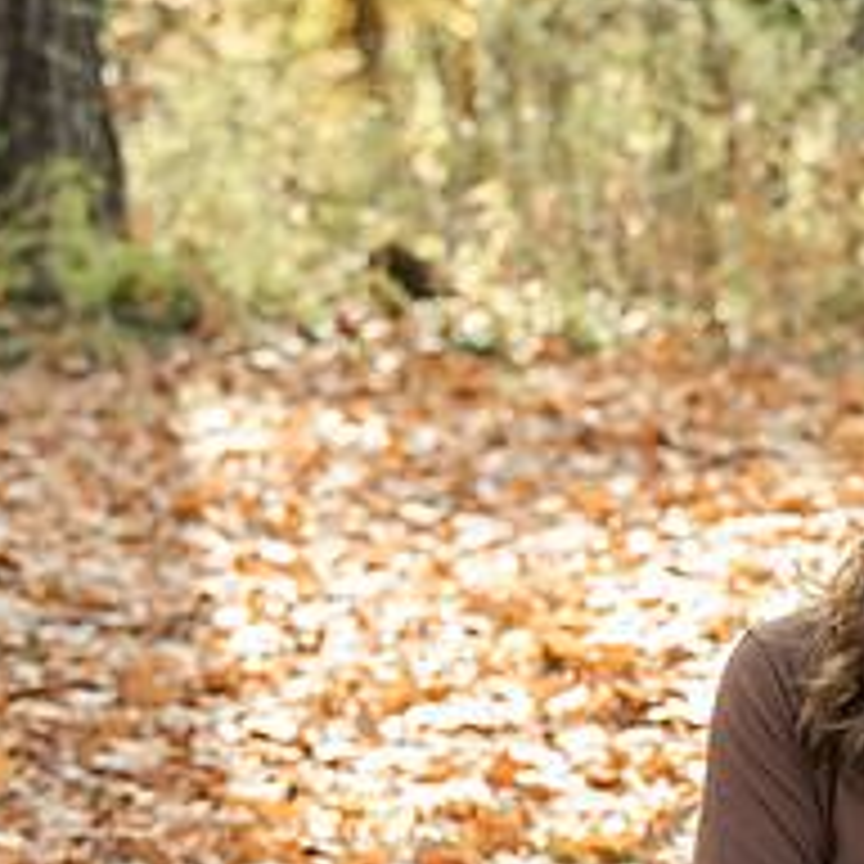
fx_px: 6241
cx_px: 1141
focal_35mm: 221
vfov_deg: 7.9
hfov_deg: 7.8
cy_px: 565
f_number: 4.5
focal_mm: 80
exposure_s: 1/1000
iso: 800
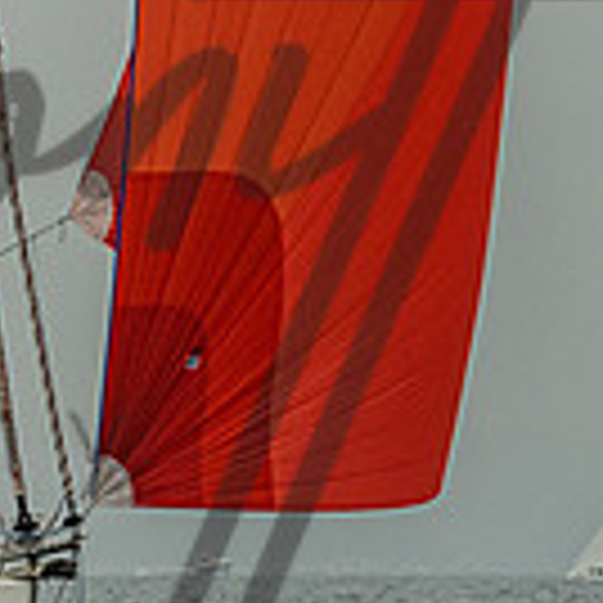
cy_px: 200
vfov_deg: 2.1
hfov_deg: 2.1
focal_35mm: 821
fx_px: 16180
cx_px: -226
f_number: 6.3
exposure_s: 1/3200
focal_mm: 200
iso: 400
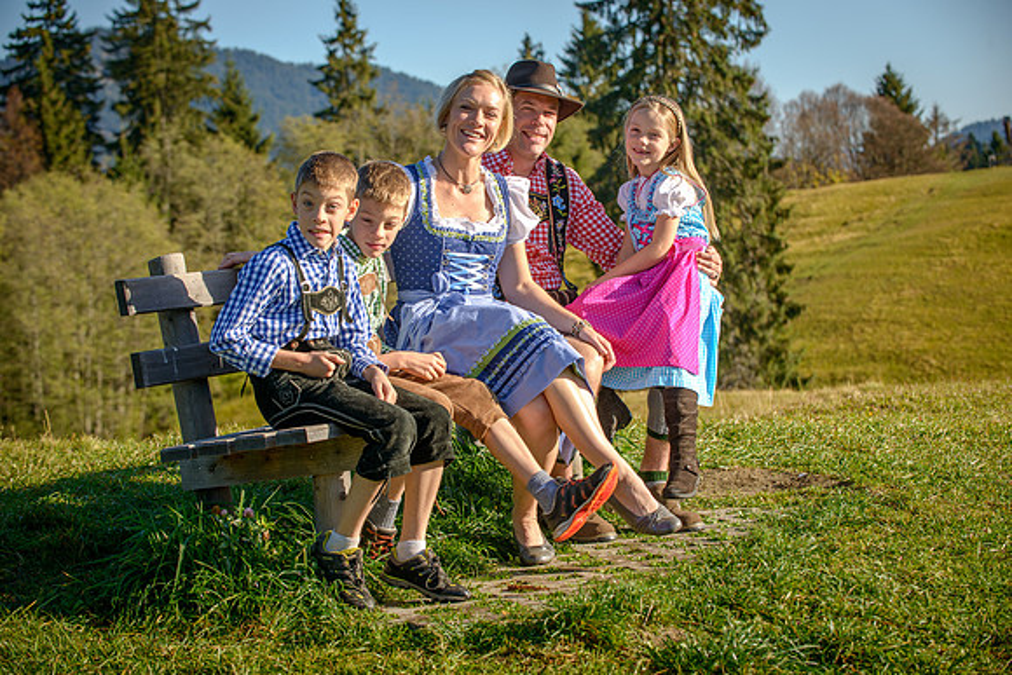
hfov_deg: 22.6
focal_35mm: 90
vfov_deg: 15.2
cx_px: 506
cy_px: 338
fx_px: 2530
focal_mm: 90
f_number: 6.3
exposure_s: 1/250
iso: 100
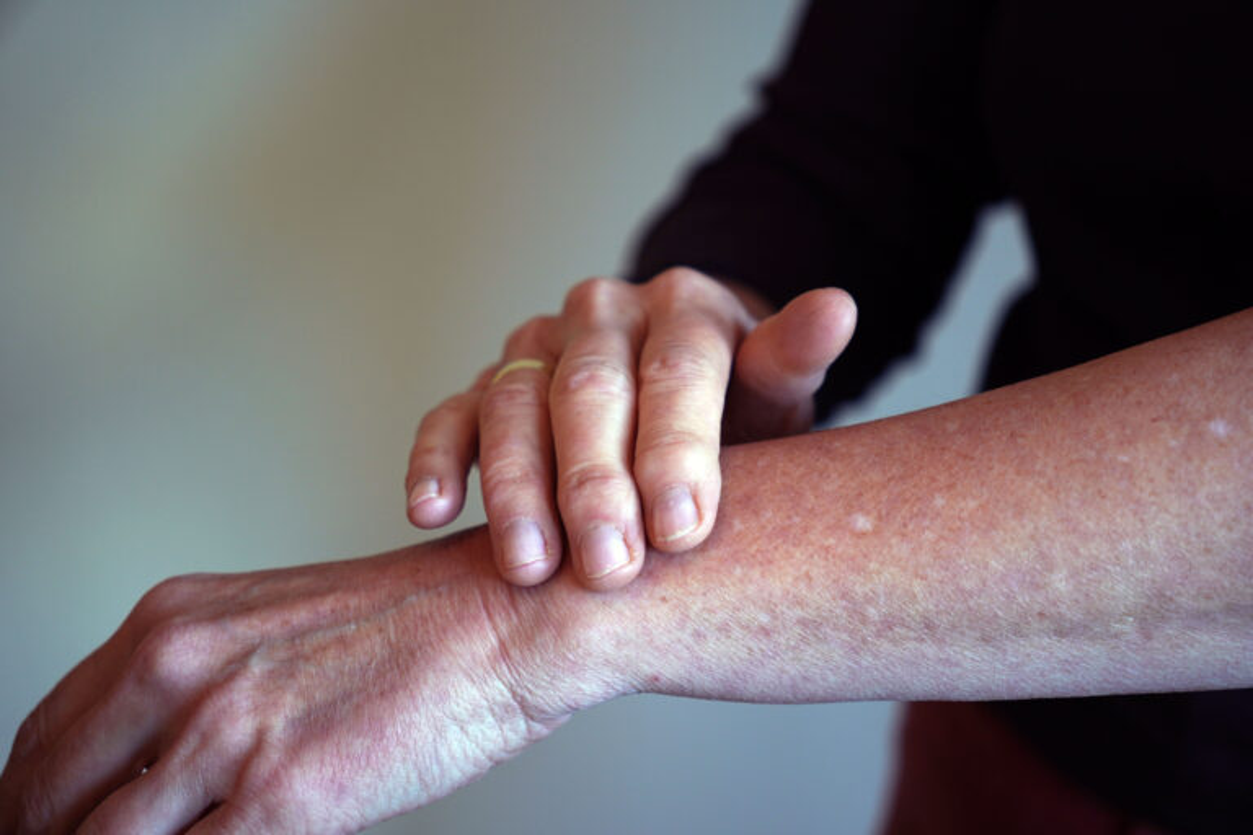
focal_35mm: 75
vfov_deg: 18.2
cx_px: 626
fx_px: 2610
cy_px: 418
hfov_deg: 27.0
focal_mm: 50
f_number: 2.8
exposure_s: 1/80
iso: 125
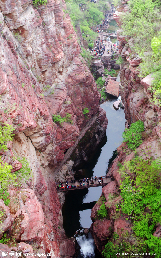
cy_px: 128
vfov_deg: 61.2
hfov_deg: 40.6
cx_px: 84
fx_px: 218
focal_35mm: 31
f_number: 8
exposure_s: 1/13
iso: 200
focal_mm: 20
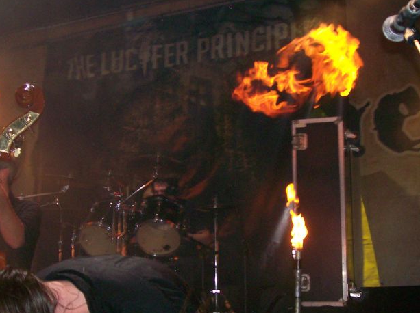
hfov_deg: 40.5
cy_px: 187
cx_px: 223
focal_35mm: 47
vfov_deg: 30.7
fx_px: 569
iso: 140
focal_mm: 6
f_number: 2.7
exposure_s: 1/64
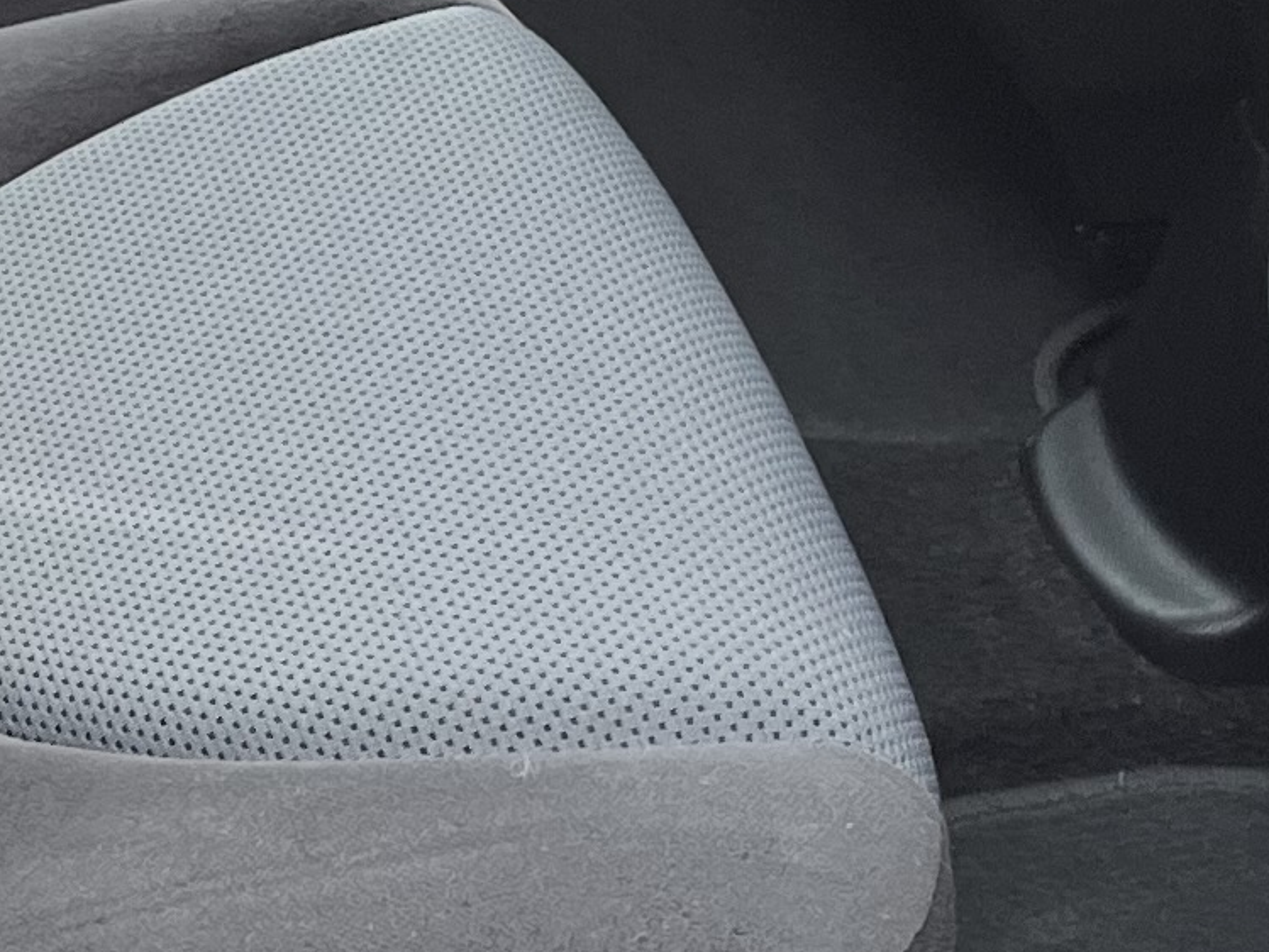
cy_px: 476
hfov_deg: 13.2
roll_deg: +0.5
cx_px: -698
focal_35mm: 140
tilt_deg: -35.9
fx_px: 5133
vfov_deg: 10.6
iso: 50
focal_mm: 5.1
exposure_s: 1/122
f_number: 1.6
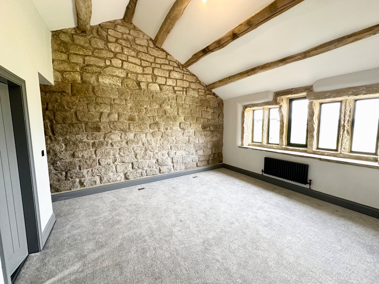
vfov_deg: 85.7
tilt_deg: -6.5
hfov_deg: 102.1
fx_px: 153
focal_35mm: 14
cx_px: 190
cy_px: 142
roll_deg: +0.5
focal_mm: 2.22
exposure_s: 1/99
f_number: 2.2
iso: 250
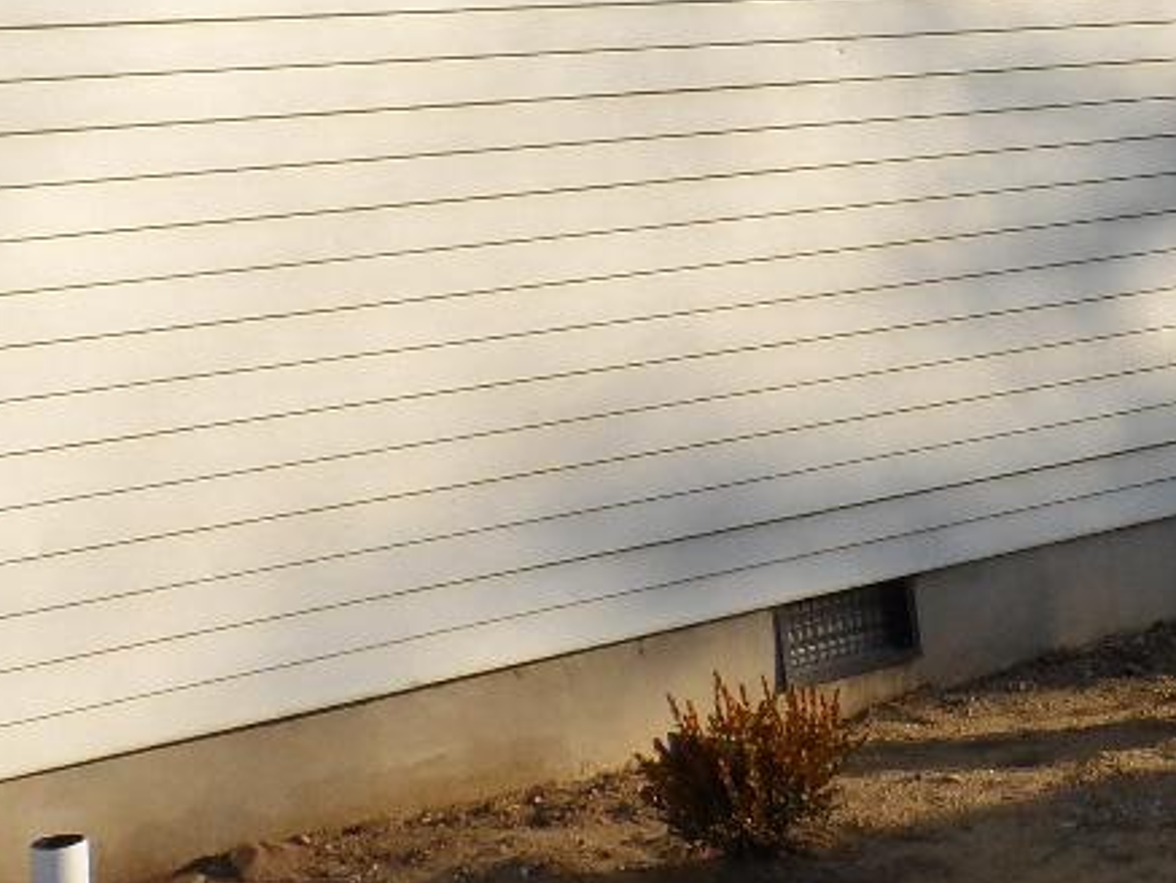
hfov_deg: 24.0
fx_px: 2685
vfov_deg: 18.5
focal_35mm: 79
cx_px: 1076
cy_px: 148
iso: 80
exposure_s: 1/250
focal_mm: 4
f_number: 4.5
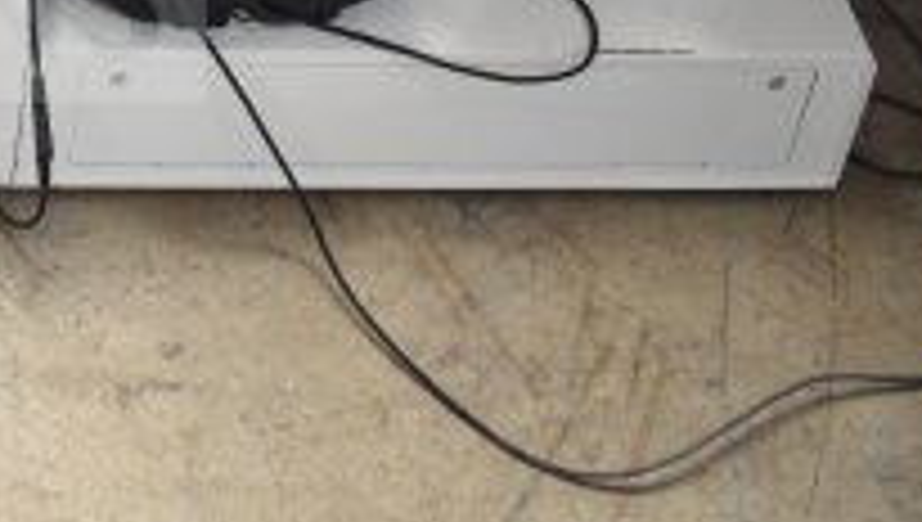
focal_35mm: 84
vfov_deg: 13.6
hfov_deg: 22.4
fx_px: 2057
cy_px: -254
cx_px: -301
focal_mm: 18
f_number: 3.5
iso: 200
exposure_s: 1/50
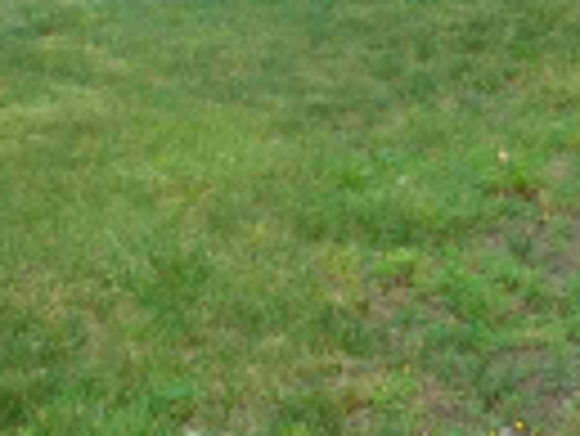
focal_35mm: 124
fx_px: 2080
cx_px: 591
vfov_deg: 11.5
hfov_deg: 15.6
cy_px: -198
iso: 125
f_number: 3
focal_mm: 4.1
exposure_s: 1/200
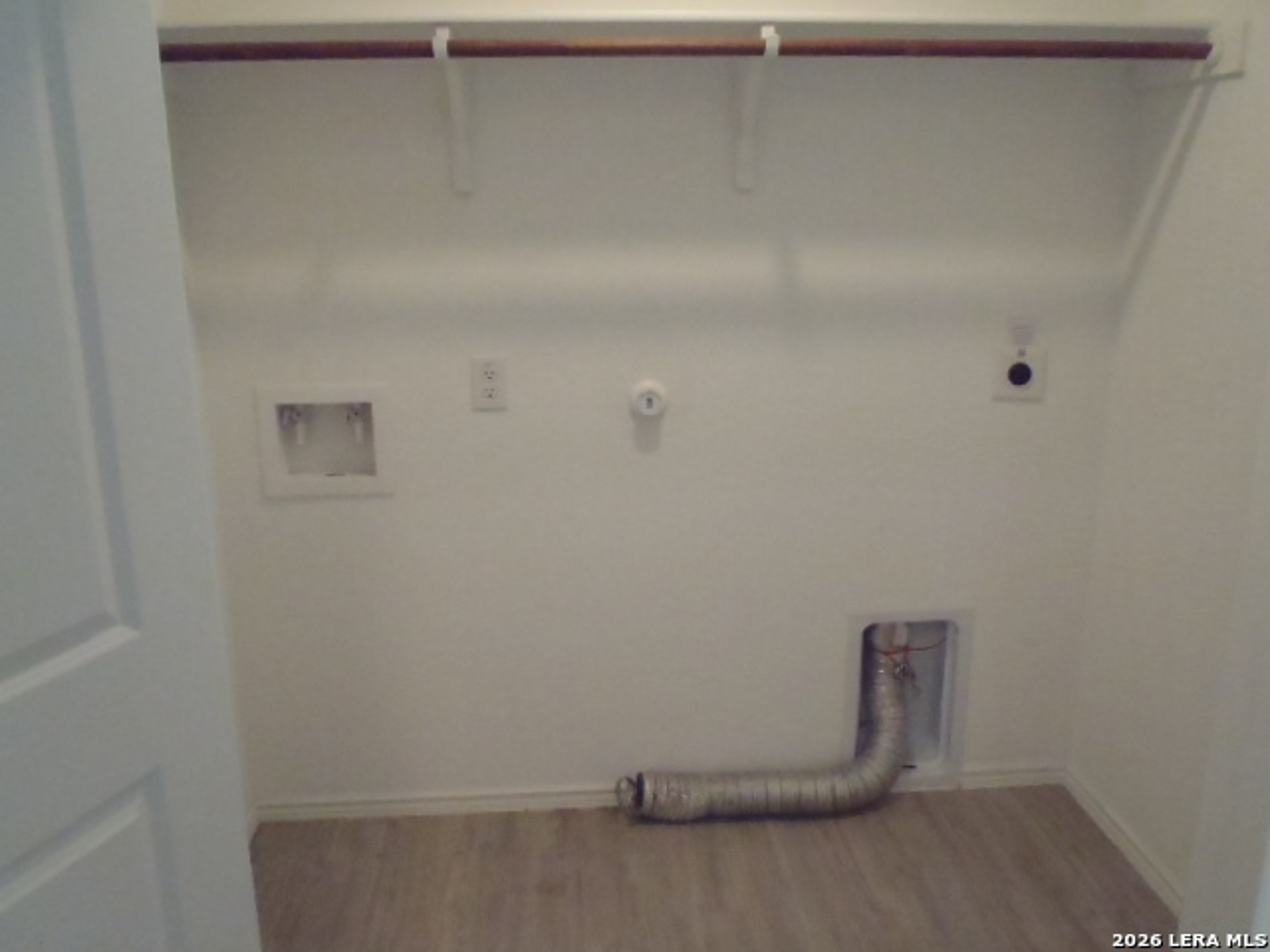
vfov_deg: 49.7
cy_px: 476
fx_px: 1027
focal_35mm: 28
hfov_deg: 63.4
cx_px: 635
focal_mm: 5
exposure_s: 1/100
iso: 800
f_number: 3.9
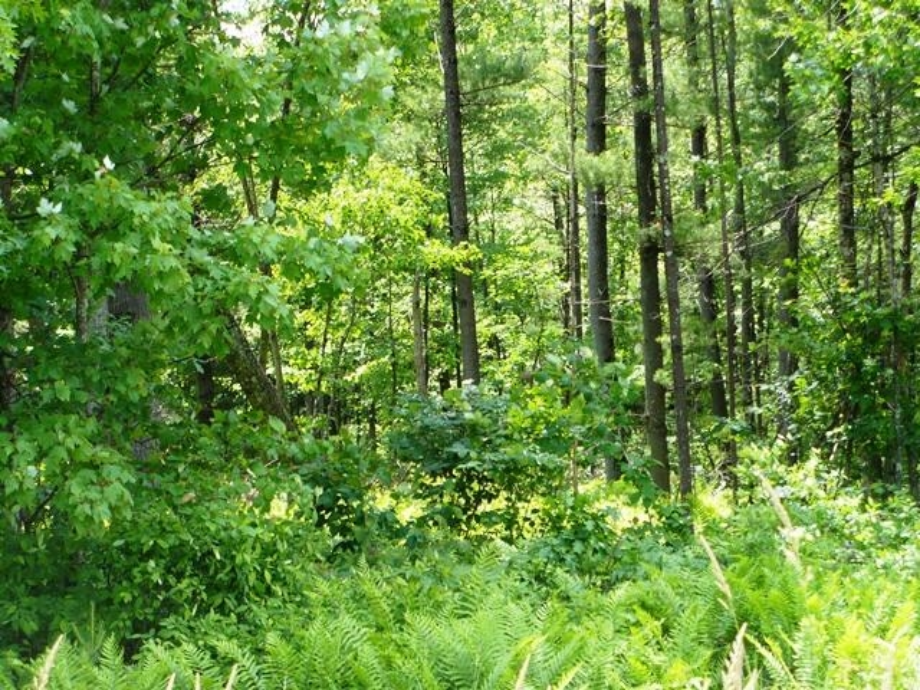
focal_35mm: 104
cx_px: 460
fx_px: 2764
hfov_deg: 18.9
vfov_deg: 14.2
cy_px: 345
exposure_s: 1/125
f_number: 3.5
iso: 100
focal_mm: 17.2
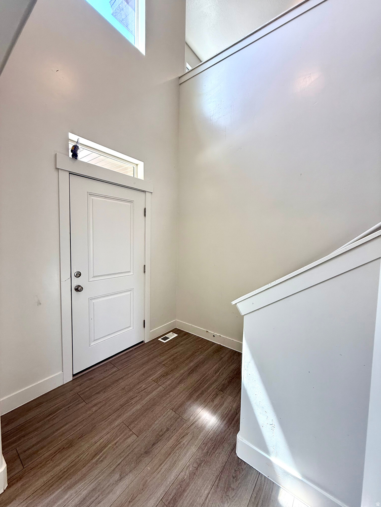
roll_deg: -1.5
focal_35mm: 14
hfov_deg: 85.7
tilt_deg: -3.5
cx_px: 190
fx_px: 205
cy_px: 254
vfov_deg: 102.1
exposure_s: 1/120
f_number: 2.2
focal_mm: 2.22
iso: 100
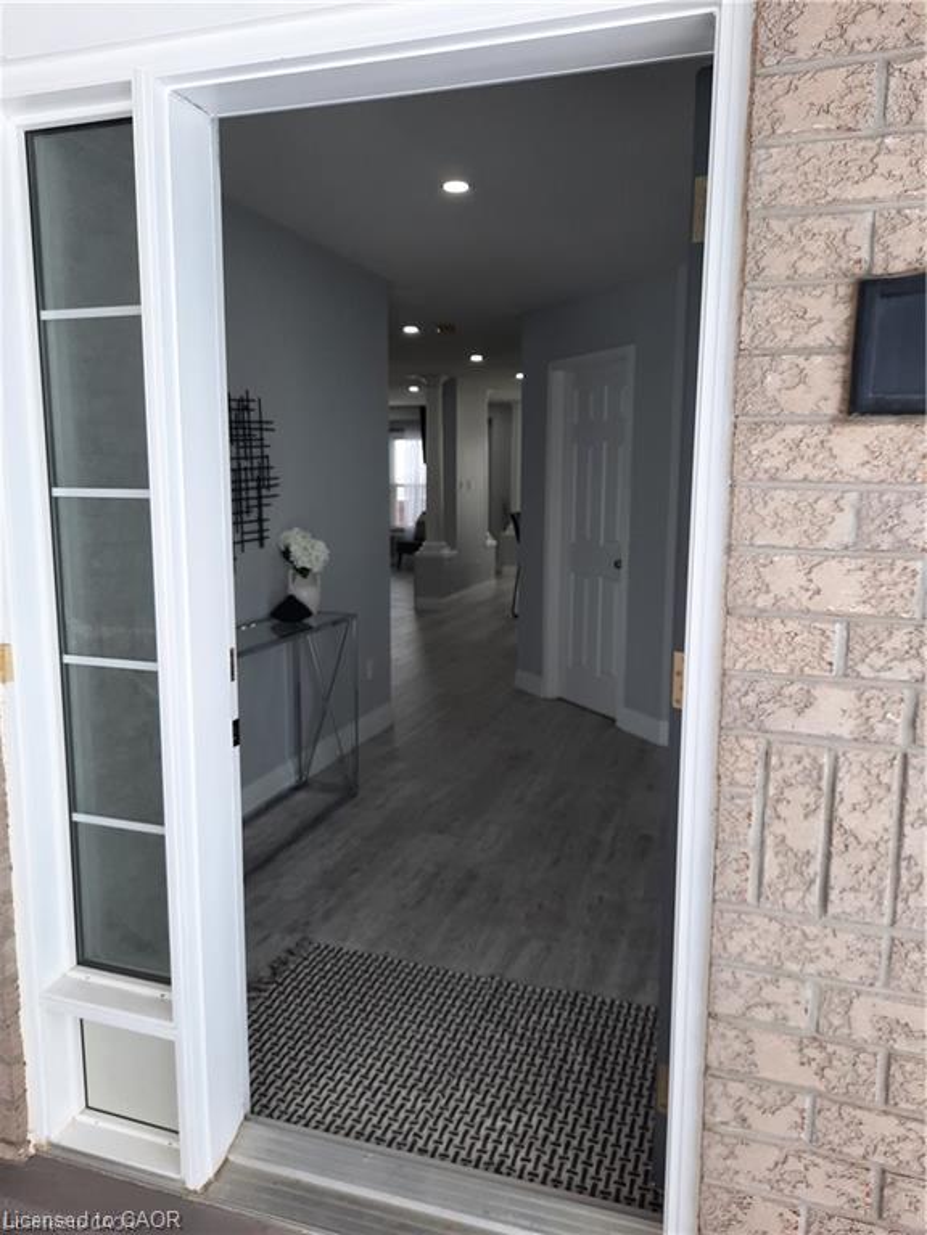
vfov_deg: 69.4
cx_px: 464
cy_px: 618
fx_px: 893
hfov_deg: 54.9
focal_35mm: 25
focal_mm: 4.6
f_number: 2
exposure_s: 1/120
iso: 50
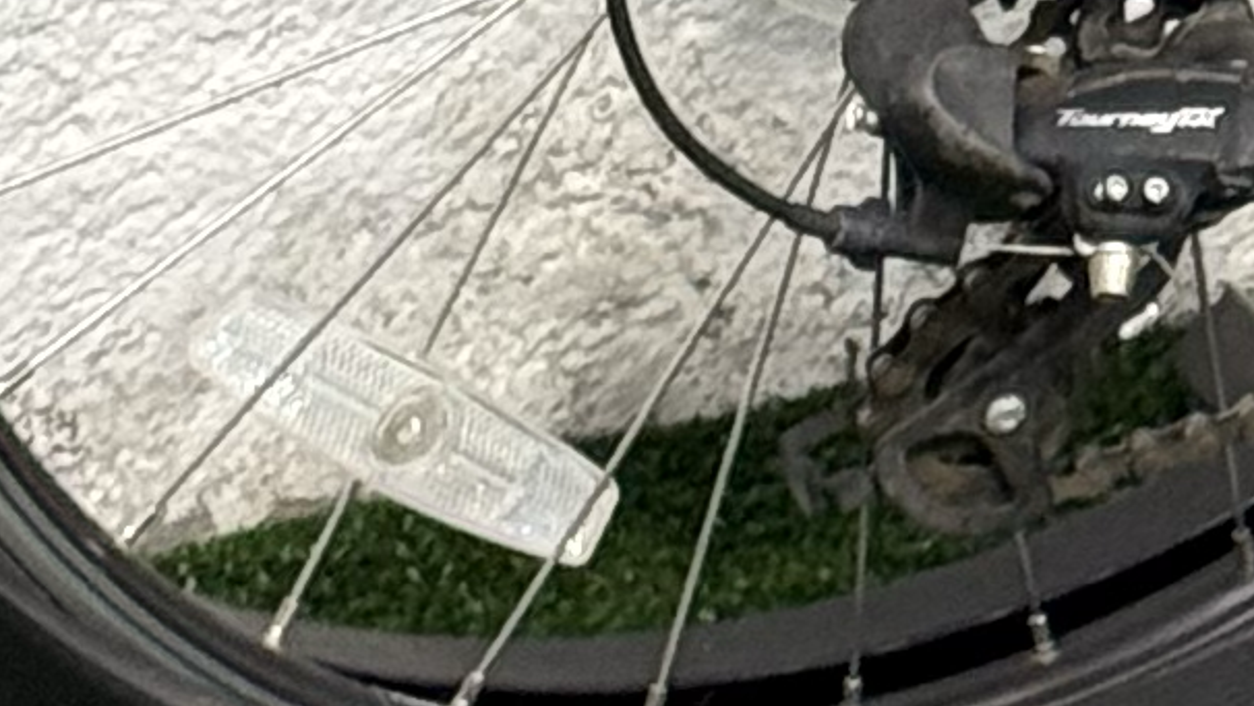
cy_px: -2199
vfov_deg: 3.3
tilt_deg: -12.8
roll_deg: -2.9
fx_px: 11572
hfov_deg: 6.1
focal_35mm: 348
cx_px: 2448
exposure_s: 1/60
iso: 200
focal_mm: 6.76
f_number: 1.78
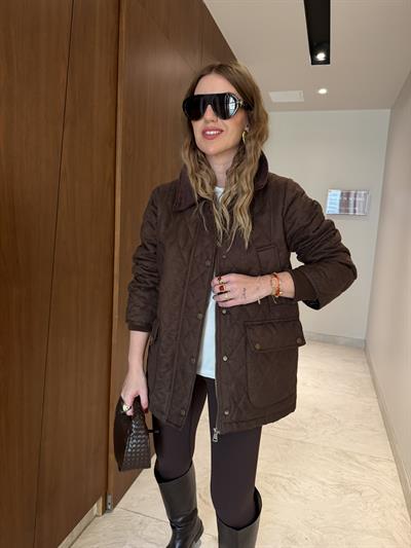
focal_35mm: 24
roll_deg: -3.3
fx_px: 380
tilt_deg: -6.6
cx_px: 206
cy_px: 274
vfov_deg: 71.6
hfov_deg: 56.8
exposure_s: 1/50
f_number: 1.78
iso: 500
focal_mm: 6.76
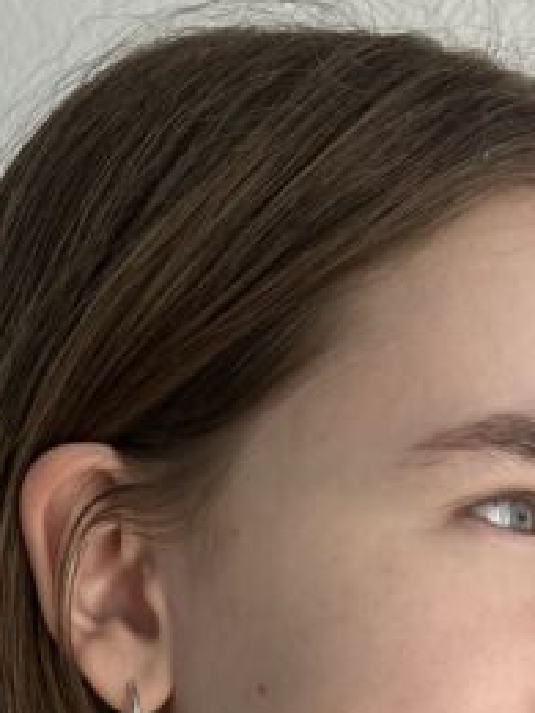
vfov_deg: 19.5
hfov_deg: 17.0
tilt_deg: -5.5
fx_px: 1793
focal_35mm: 87
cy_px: 1085
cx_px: 332
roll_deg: +1.8
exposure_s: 1/567
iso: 50
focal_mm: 5.7
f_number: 1.5
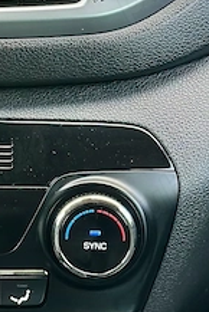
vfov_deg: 11.1
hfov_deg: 7.4
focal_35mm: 184
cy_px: -6
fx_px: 1600
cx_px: -95
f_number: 1.78
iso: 80
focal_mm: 6.86
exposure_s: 1/193
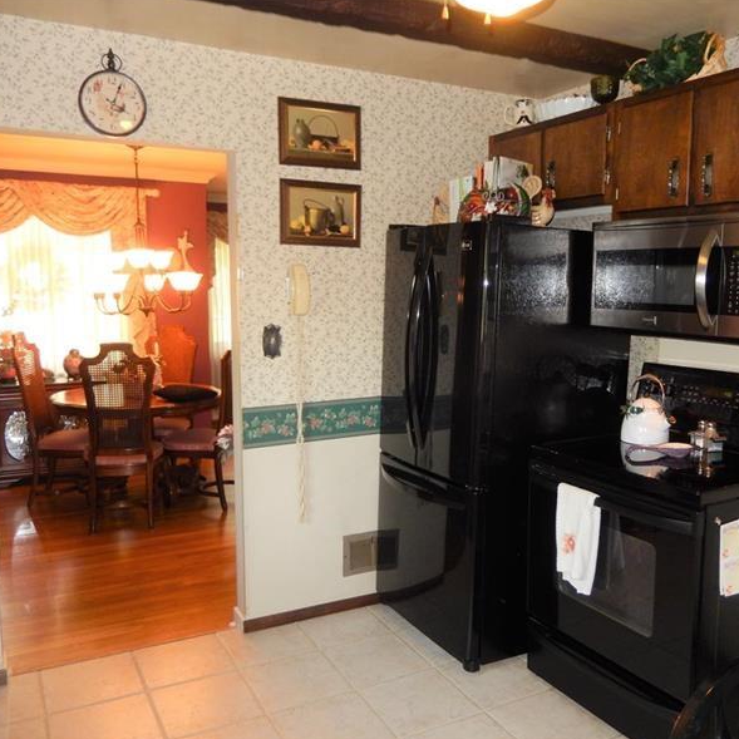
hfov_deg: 53.9
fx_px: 725
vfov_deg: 54.0
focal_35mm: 30
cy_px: 370
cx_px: 405
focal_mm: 4.5
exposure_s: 1/30
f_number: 3.4
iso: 220
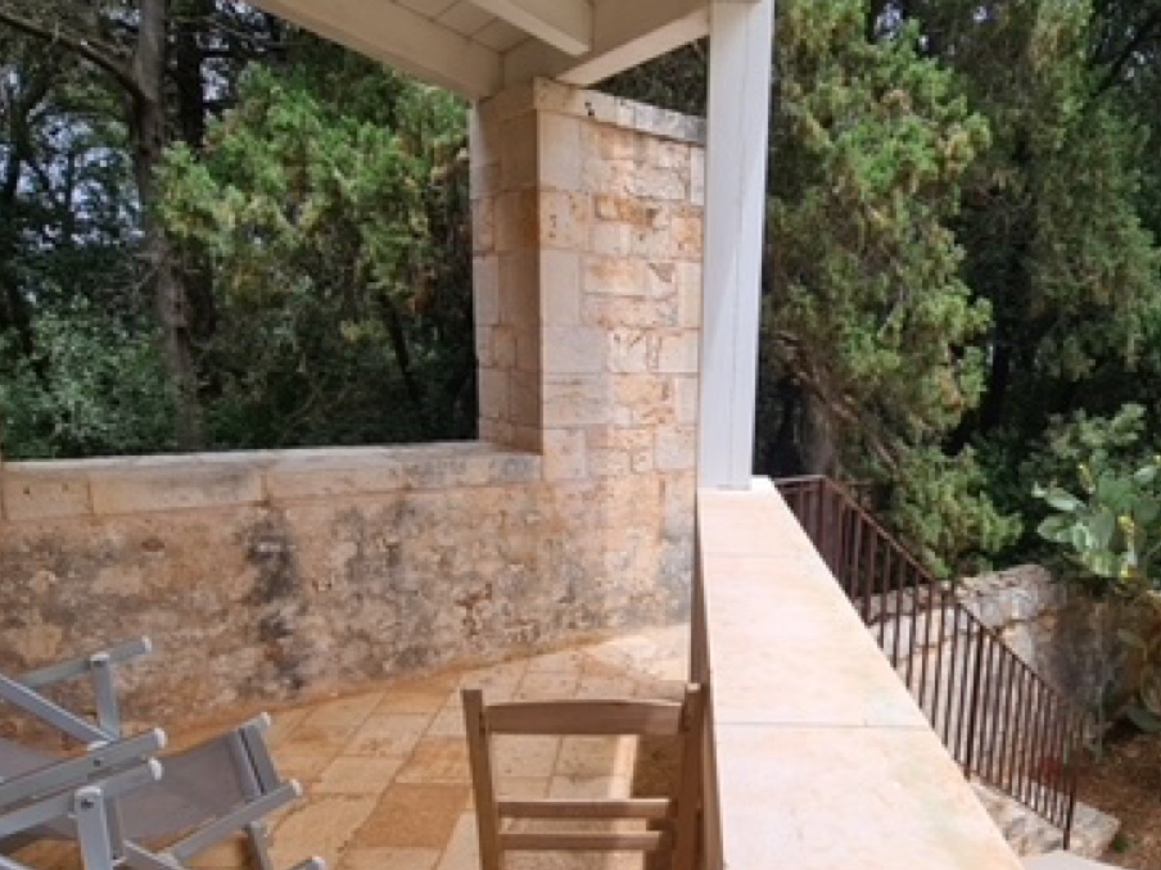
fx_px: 771
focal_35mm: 23
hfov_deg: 73.0
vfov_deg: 58.0
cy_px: 552
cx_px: 704
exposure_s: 1/1140
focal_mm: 2.2
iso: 50
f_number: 2.2
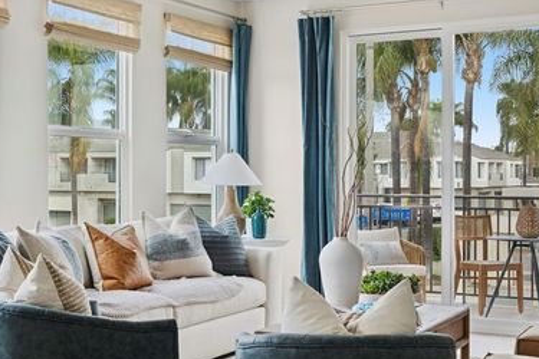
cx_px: 267
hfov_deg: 35.6
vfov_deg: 24.2
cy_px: 180
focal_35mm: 56
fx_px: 838
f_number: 6.4
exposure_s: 1/3.33
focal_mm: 27.7
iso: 200
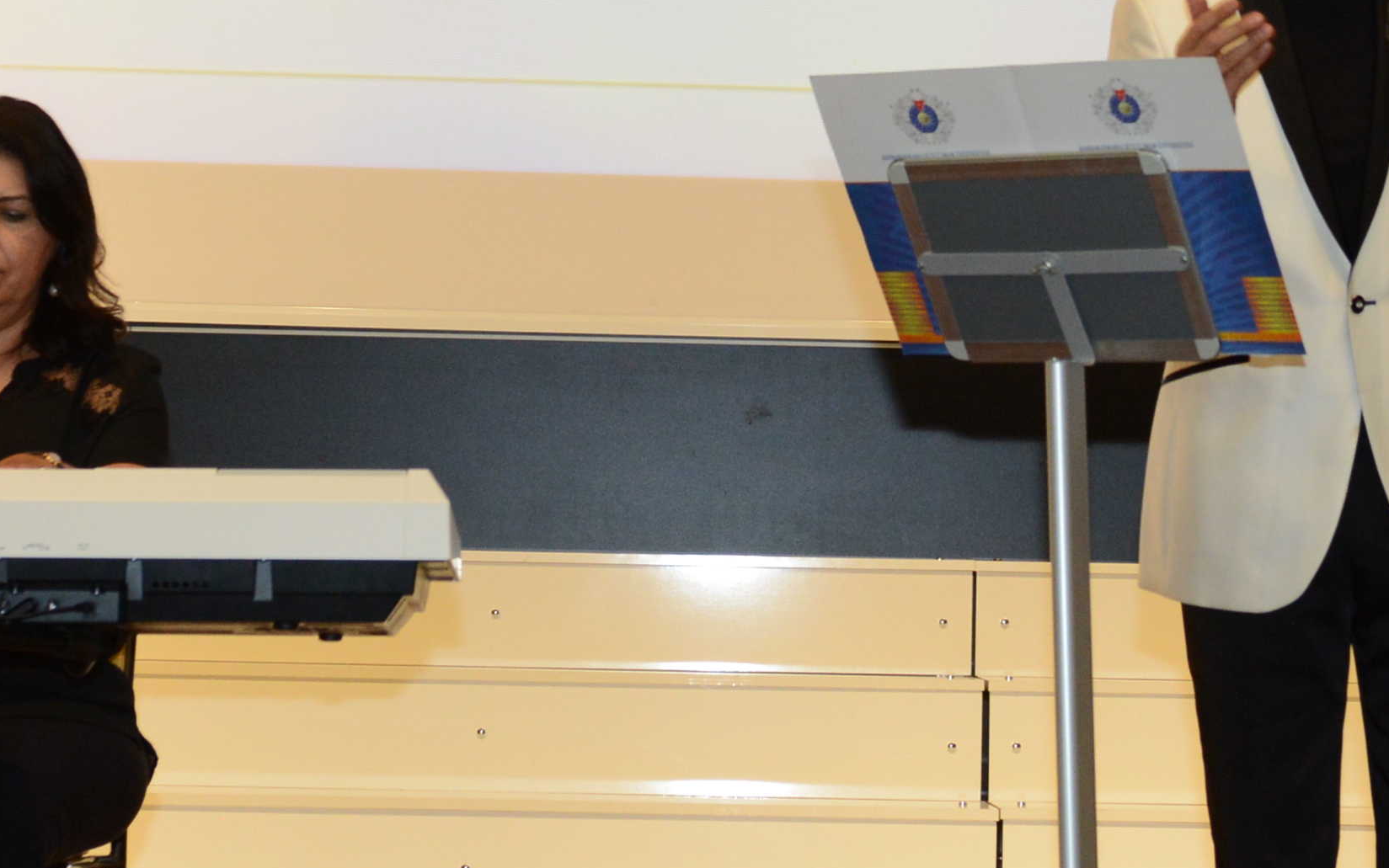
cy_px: 59
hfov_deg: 18.0
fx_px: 4392
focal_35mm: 116
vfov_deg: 11.2
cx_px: 798
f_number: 4
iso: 1600
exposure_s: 1/80
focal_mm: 34
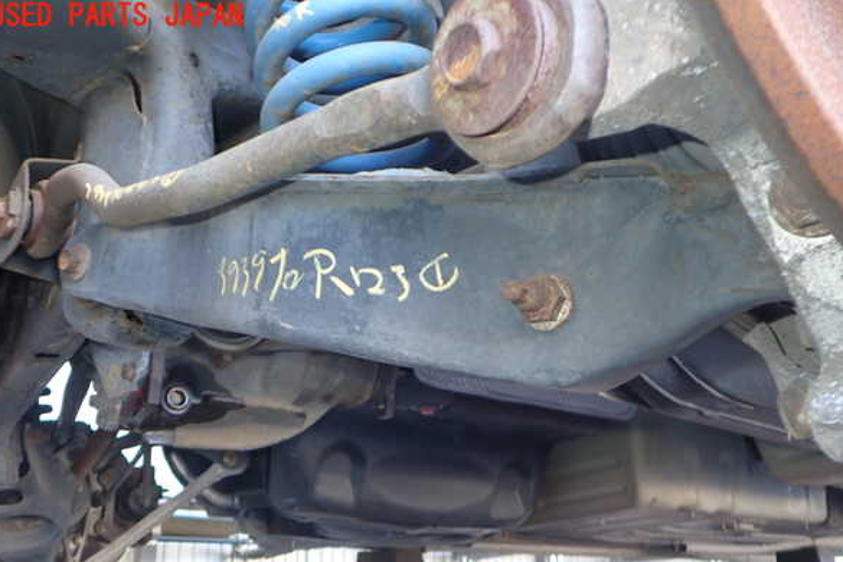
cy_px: 323
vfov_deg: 41.0
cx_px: 414
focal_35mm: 32
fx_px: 749
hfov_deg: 58.7
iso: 200
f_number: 2.3
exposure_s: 1/30
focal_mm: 5.4
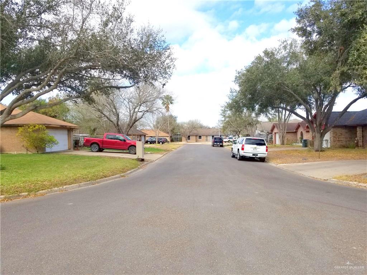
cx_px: 184
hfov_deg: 67.3
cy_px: 138
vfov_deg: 53.1
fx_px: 276
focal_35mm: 26
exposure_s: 1/2028
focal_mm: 4.3
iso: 50
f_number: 1.7
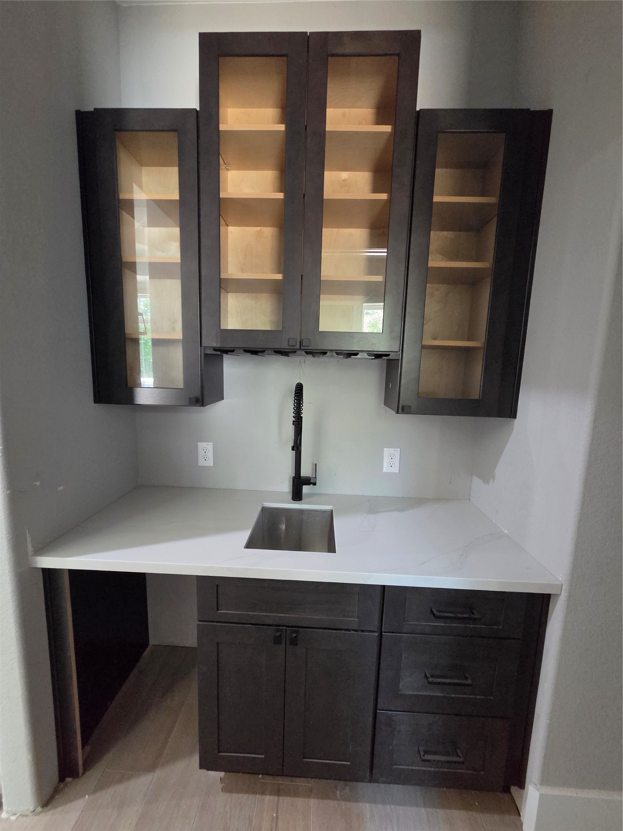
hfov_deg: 89.9
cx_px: 312
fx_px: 312
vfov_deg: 106.2
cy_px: 416
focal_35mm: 13
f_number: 2.2
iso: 1600
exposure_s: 1/60
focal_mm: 2.2
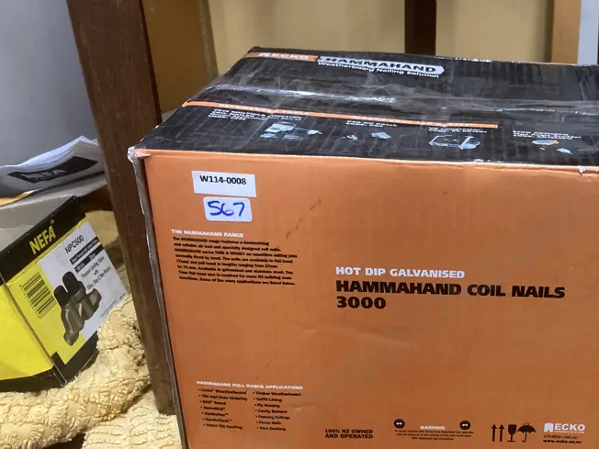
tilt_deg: -25.9
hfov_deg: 41.6
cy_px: 298
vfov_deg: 32.6
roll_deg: -0.1
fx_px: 761
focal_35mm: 44
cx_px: 454
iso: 250
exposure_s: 1/50
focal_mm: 3.99
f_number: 1.8
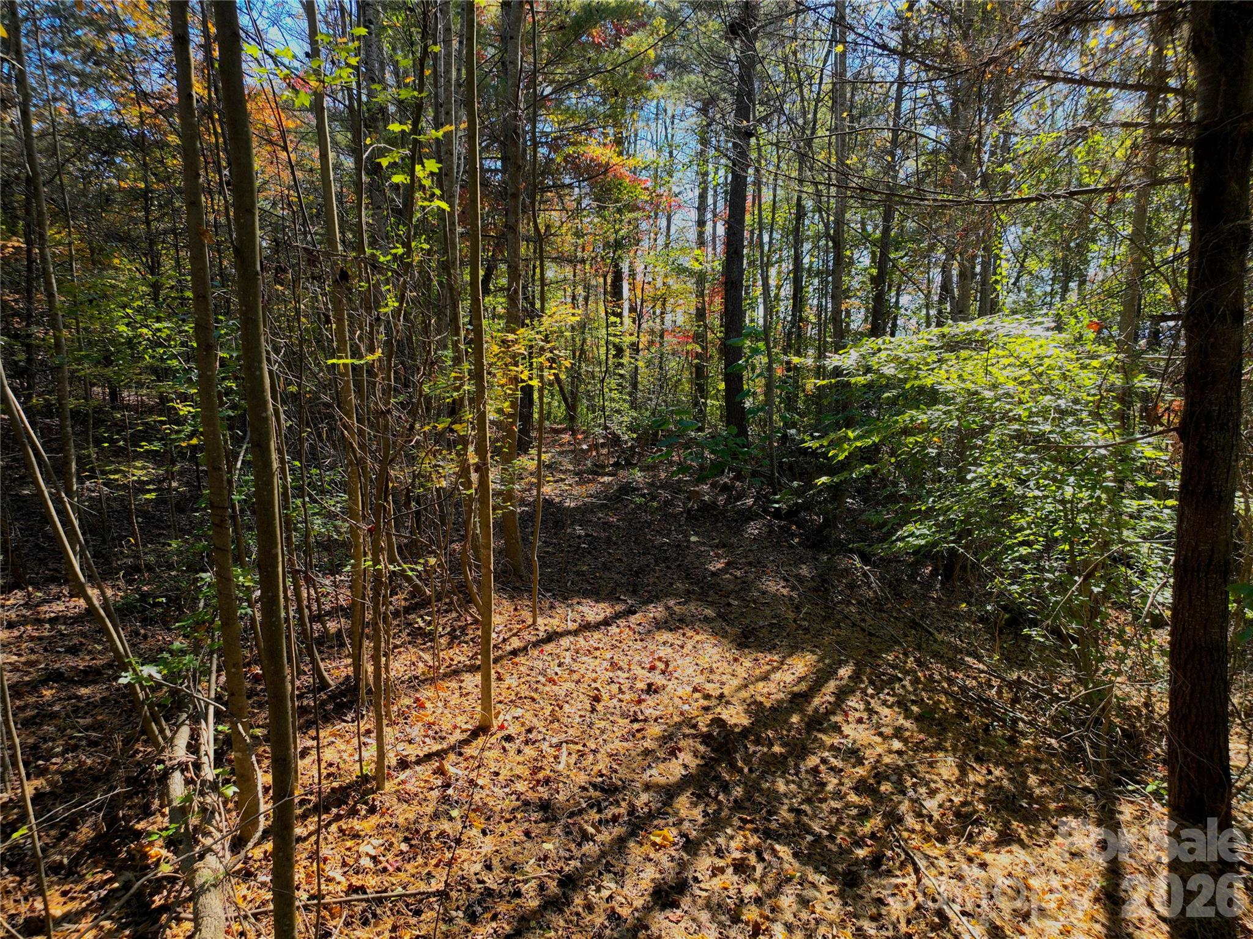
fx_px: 868
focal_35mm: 24
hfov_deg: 71.6
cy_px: 470
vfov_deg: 56.8
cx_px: 626
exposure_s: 1/500
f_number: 2.8
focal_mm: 12.29
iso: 140
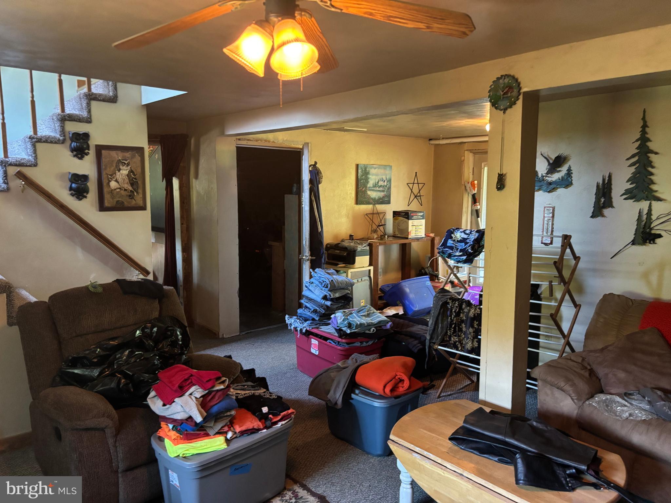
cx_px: 336
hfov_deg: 67.3
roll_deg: -0.1
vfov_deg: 53.1
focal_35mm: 26
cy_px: 252
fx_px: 504
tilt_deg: -7.5
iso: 500
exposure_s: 1/30
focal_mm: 5.96
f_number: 1.6
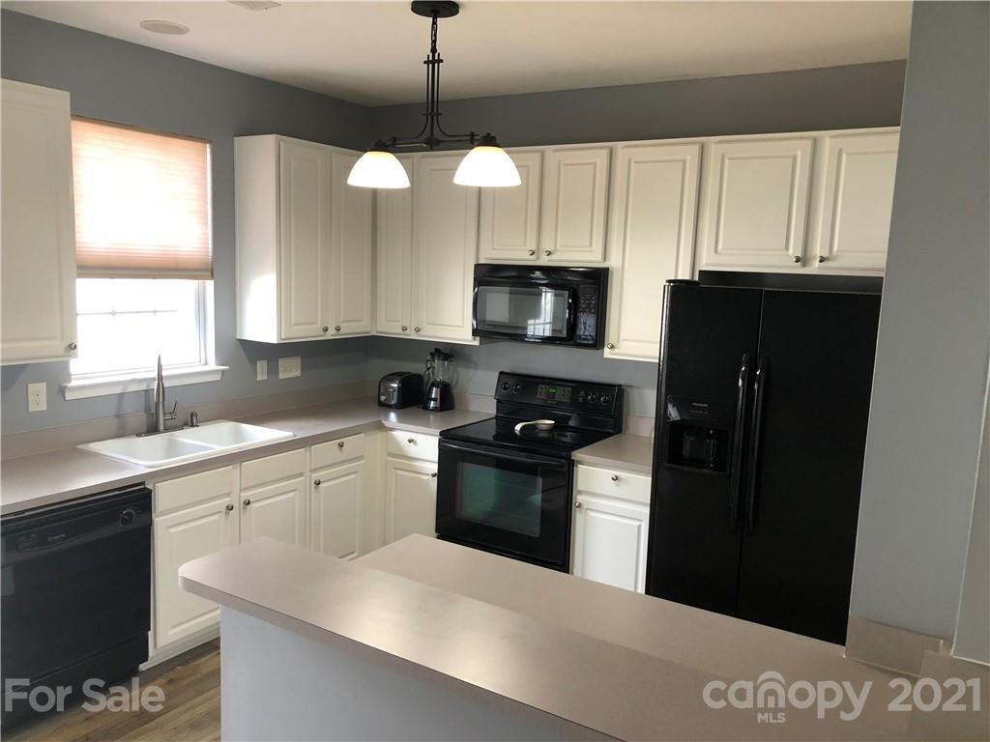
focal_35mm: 28
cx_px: 495
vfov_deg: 49.7
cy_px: 371
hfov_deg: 63.4
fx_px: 801
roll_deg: -2.0
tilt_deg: -10.8
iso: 40
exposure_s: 1/30
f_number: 1.8
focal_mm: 3.99
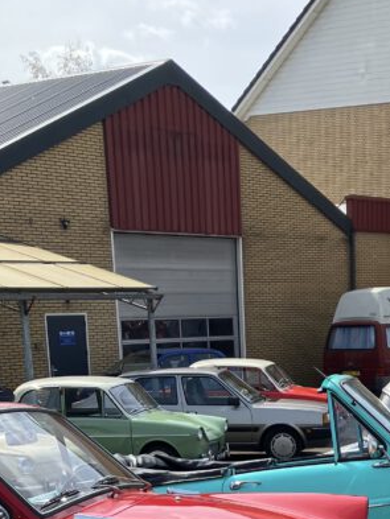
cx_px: 399
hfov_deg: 19.5
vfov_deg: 24.0
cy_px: 642
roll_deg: -1.3
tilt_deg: -17.0
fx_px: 1096
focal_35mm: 73
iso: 32
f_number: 1.8
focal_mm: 3.99
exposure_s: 1/1185
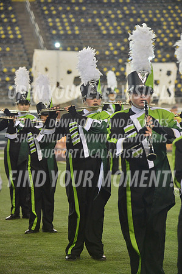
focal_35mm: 180
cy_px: 137
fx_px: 1368
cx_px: 91
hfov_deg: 7.6
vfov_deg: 11.4
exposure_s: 1/640
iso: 2000
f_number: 5.6
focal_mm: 180
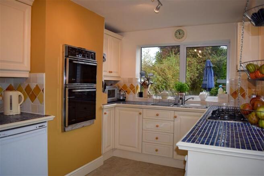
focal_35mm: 27
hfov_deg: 67.4
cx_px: 132
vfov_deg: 47.9
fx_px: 198
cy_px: 88
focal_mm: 18
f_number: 3.5
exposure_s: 1/60
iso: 125
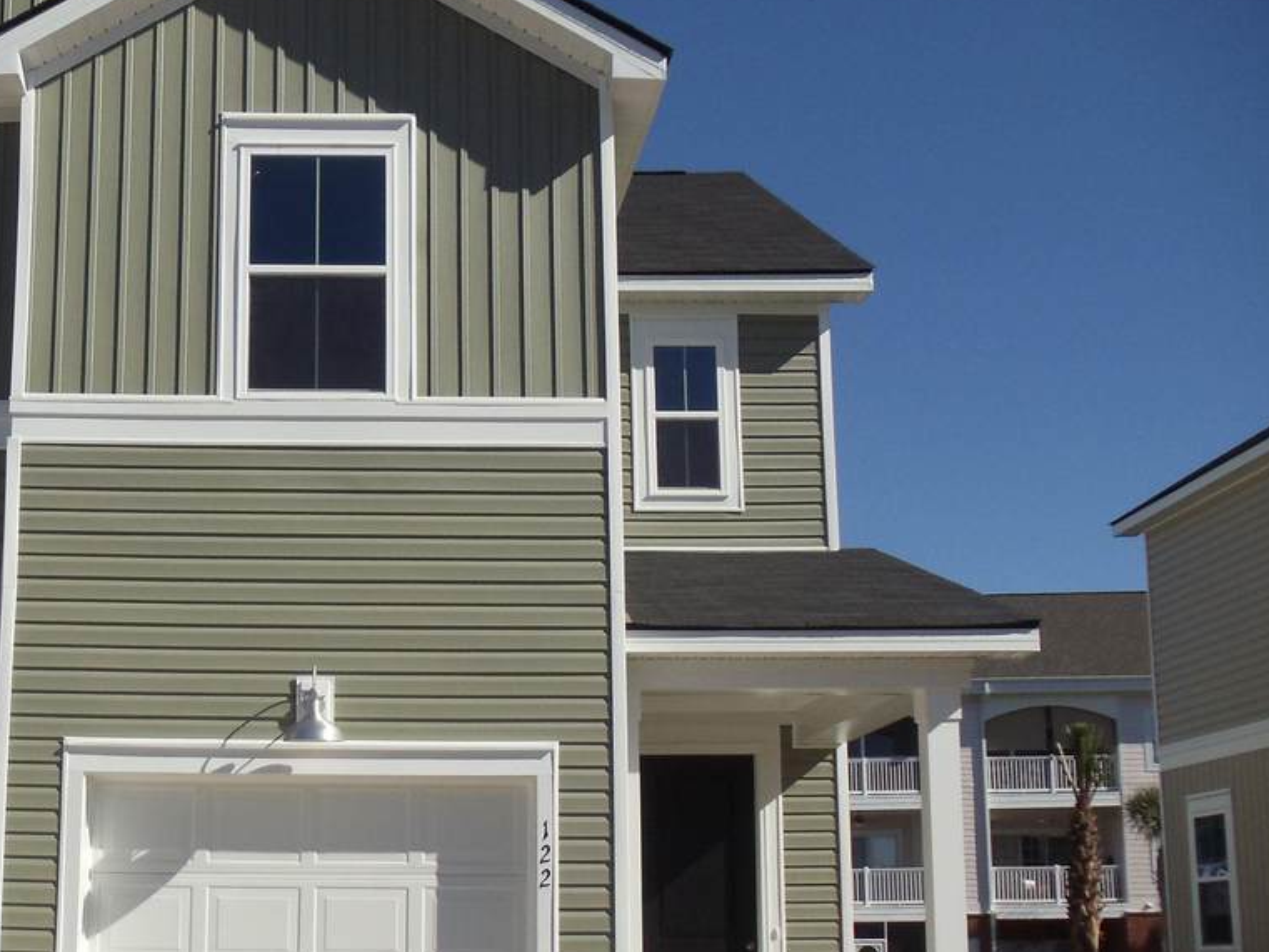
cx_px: 270
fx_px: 2713
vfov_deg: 19.9
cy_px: 589
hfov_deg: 25.9
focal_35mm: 74
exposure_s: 1/500
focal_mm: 6
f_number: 7.1
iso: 100
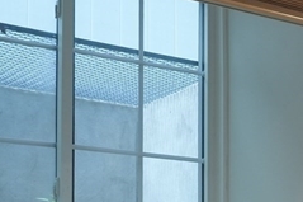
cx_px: 486
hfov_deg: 17.4
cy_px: 252
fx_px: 866
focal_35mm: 103
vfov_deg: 12.9
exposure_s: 1/160
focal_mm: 24
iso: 500
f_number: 4
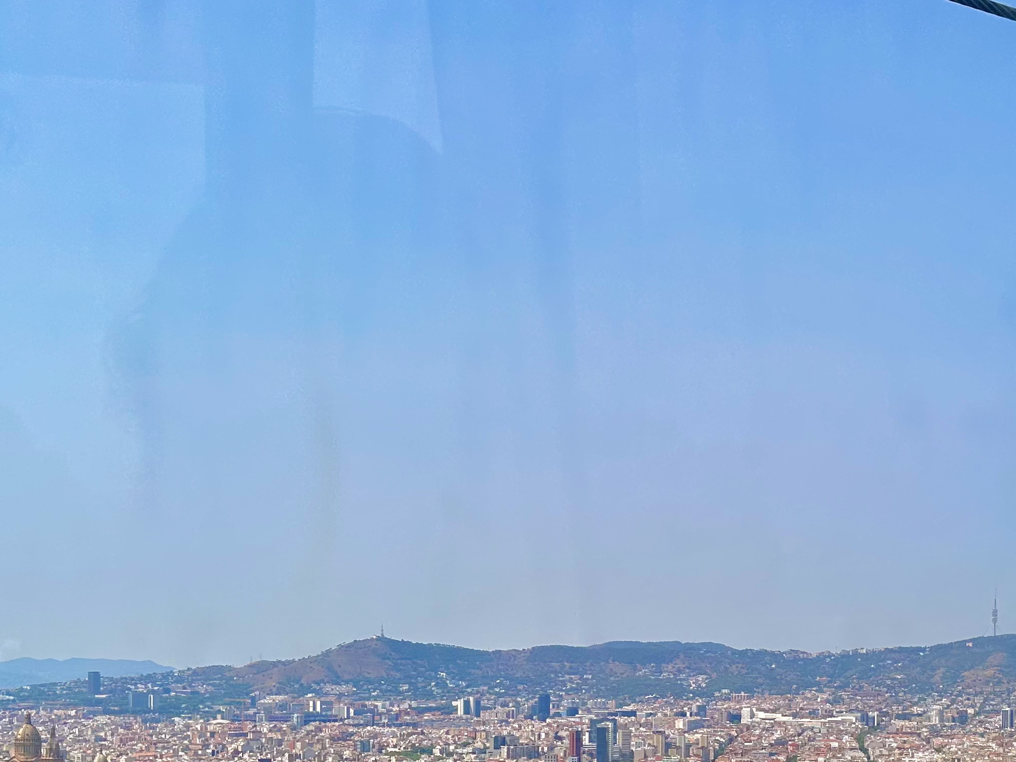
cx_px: 643
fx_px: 1409
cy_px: 702
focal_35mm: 48
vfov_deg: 28.9
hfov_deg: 39.4
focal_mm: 6.86
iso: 80
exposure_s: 1/3155
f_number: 1.78
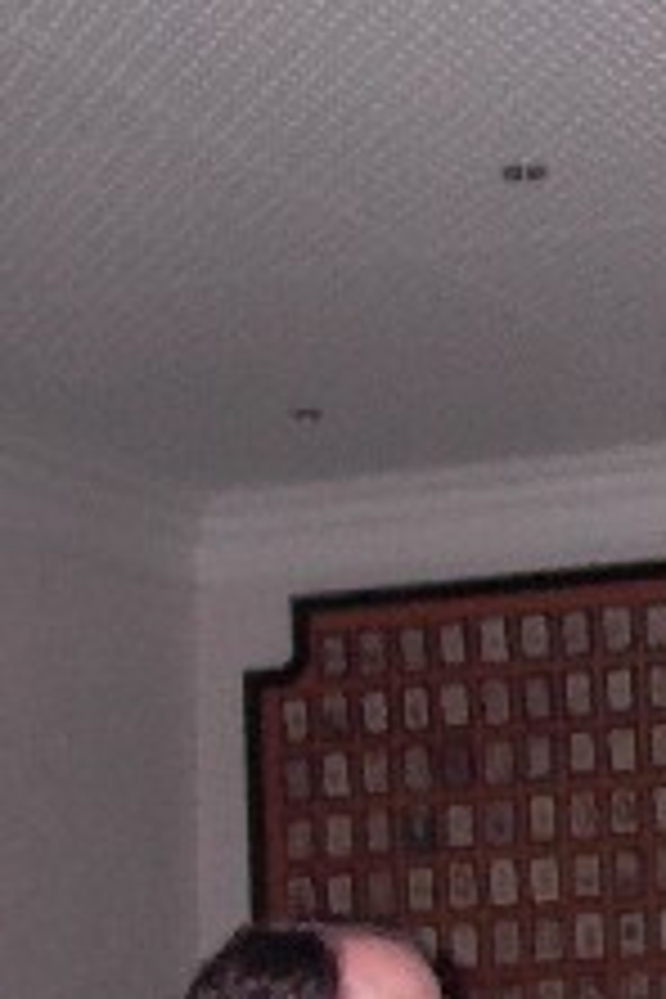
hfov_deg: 11.1
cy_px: 482
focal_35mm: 114
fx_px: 3163
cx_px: 1224
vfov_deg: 17.9
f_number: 2.13
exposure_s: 1/64.2
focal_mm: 8.19
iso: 100
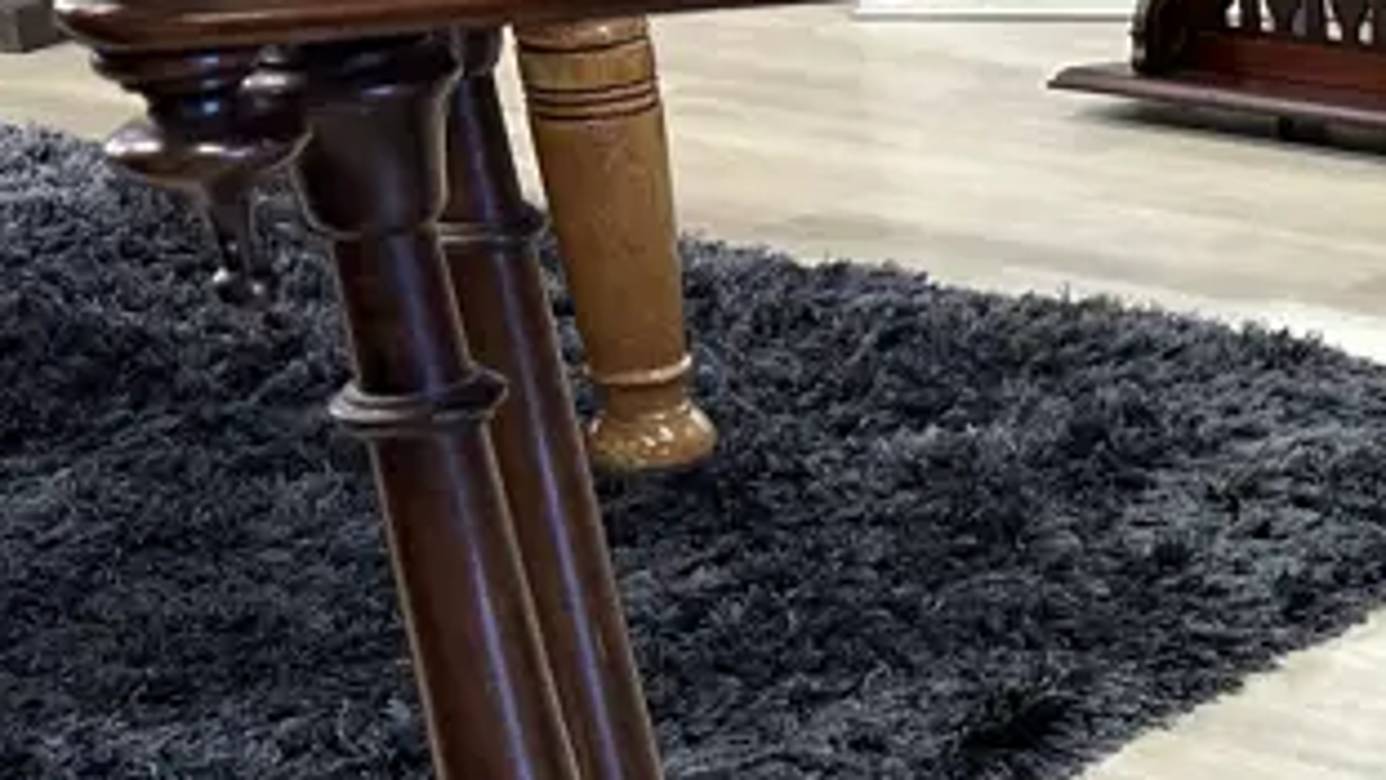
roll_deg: +1.0
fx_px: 3161
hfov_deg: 21.5
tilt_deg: -24.7
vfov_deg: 13.9
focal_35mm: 86
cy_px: 722
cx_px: 1965
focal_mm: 6.86
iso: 200
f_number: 1.78
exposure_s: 1/100
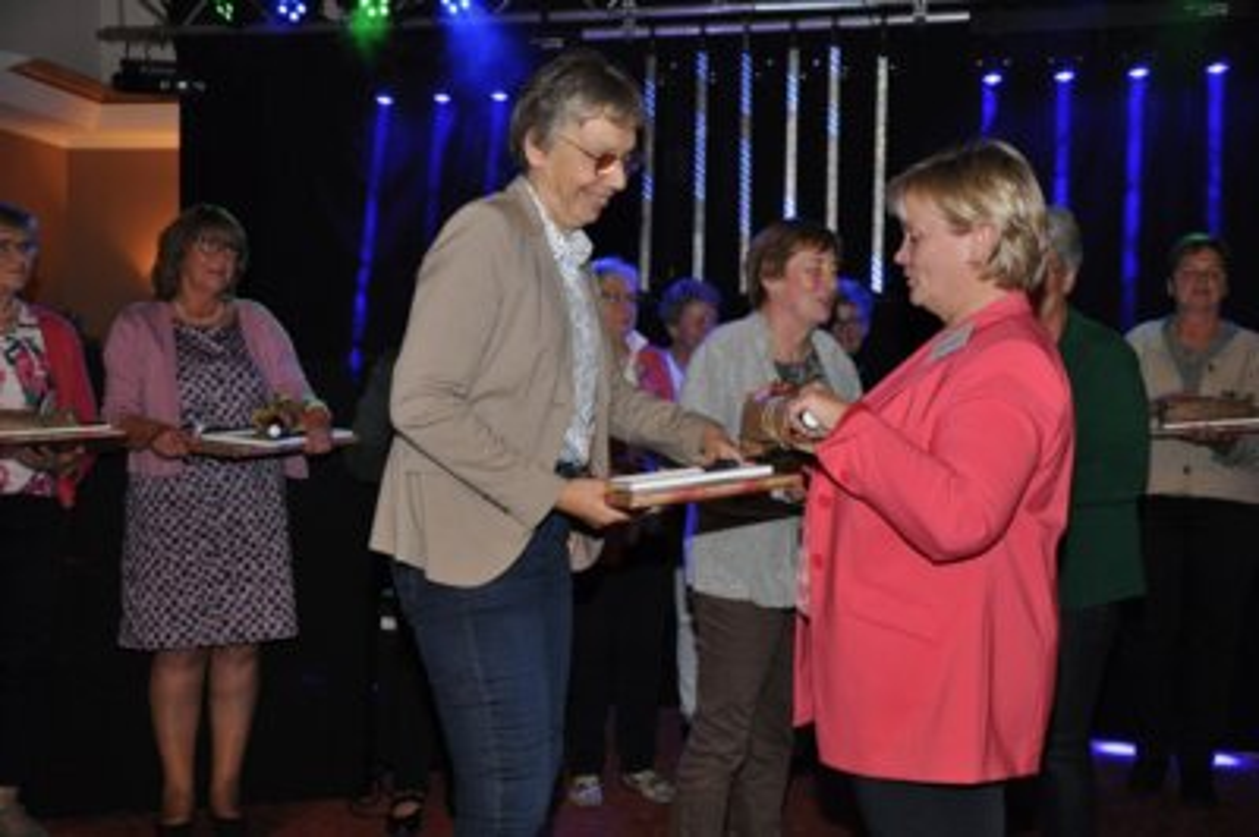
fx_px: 1468
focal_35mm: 42
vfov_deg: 31.8
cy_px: 418
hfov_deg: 46.4
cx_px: 630
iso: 800
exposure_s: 1/60
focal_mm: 28
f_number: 4
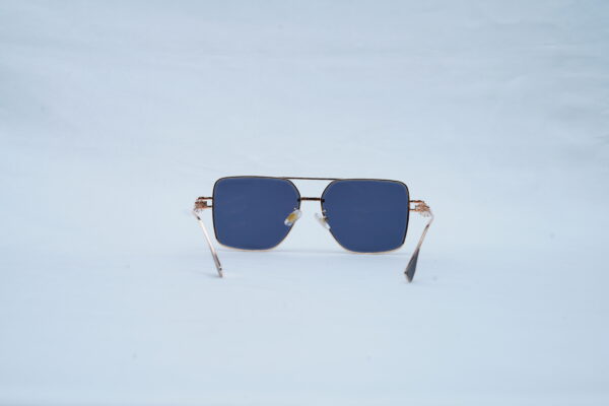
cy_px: 203
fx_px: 846
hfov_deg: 39.6
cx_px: 304
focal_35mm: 50
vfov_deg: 27.0
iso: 125
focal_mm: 50
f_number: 9
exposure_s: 1/160
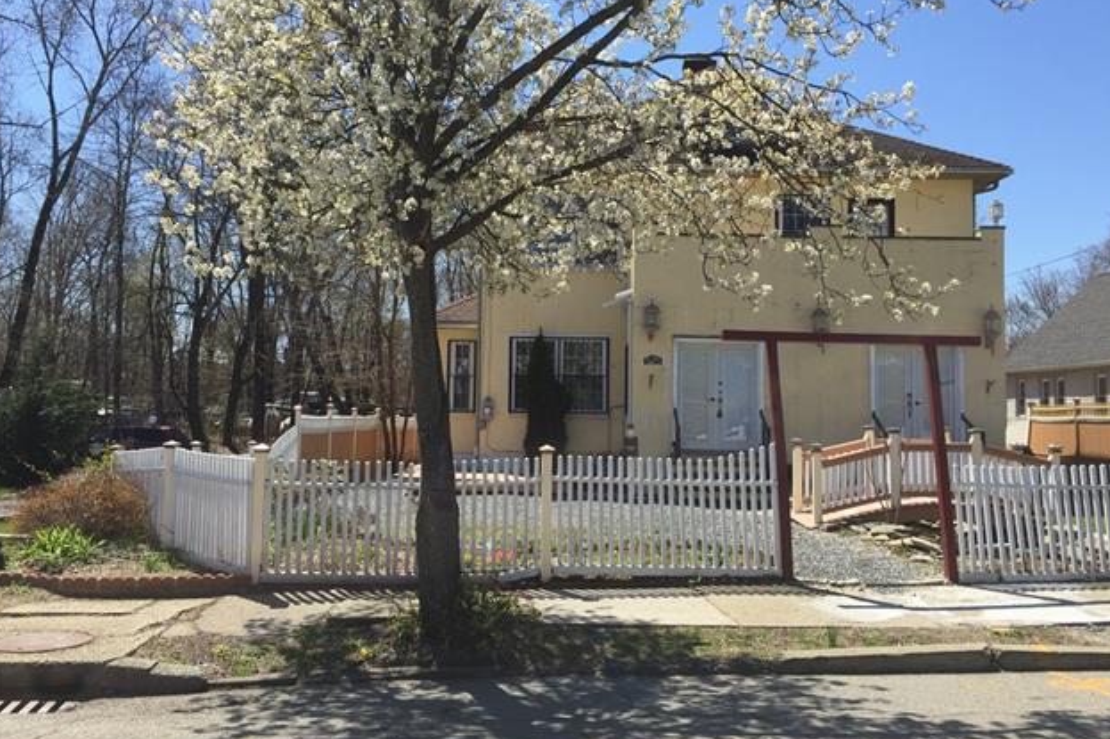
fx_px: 956
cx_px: 559
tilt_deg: +3.0
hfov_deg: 60.3
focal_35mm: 31
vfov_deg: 42.3
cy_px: 365
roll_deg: -1.5
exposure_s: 1/1721
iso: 32
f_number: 2.2
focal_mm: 4.15
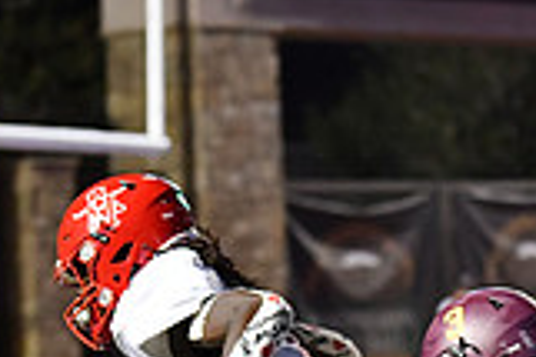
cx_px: 516
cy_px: 479
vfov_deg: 4.4
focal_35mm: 310
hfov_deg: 6.6
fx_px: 4611
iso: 8000
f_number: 2.8
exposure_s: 1/1250
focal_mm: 86
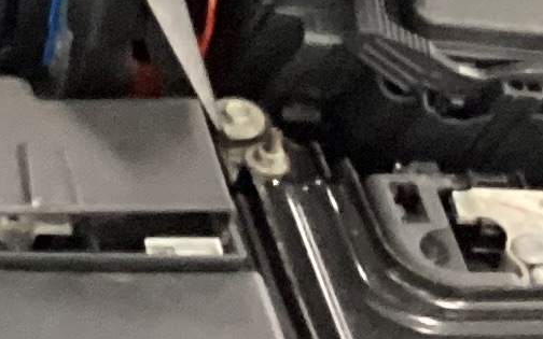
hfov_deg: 8.9
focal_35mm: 213
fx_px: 3152
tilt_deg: -41.9
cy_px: 125
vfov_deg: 6.2
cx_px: -760
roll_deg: -1.7
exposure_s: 1/24
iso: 640
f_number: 2.4
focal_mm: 3.3
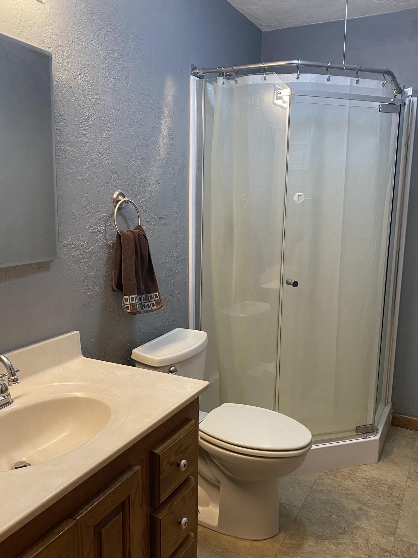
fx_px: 483
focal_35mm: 30
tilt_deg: -10.7
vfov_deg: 59.9
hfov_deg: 46.8
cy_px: 290
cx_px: 209
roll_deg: -0.9
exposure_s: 1/60
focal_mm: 4.25
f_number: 1.8
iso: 160
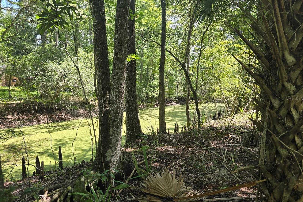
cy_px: 99
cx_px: 152
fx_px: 202
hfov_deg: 73.7
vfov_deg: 53.1
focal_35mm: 24
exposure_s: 1/180
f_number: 1.7
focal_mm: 6.3
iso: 25
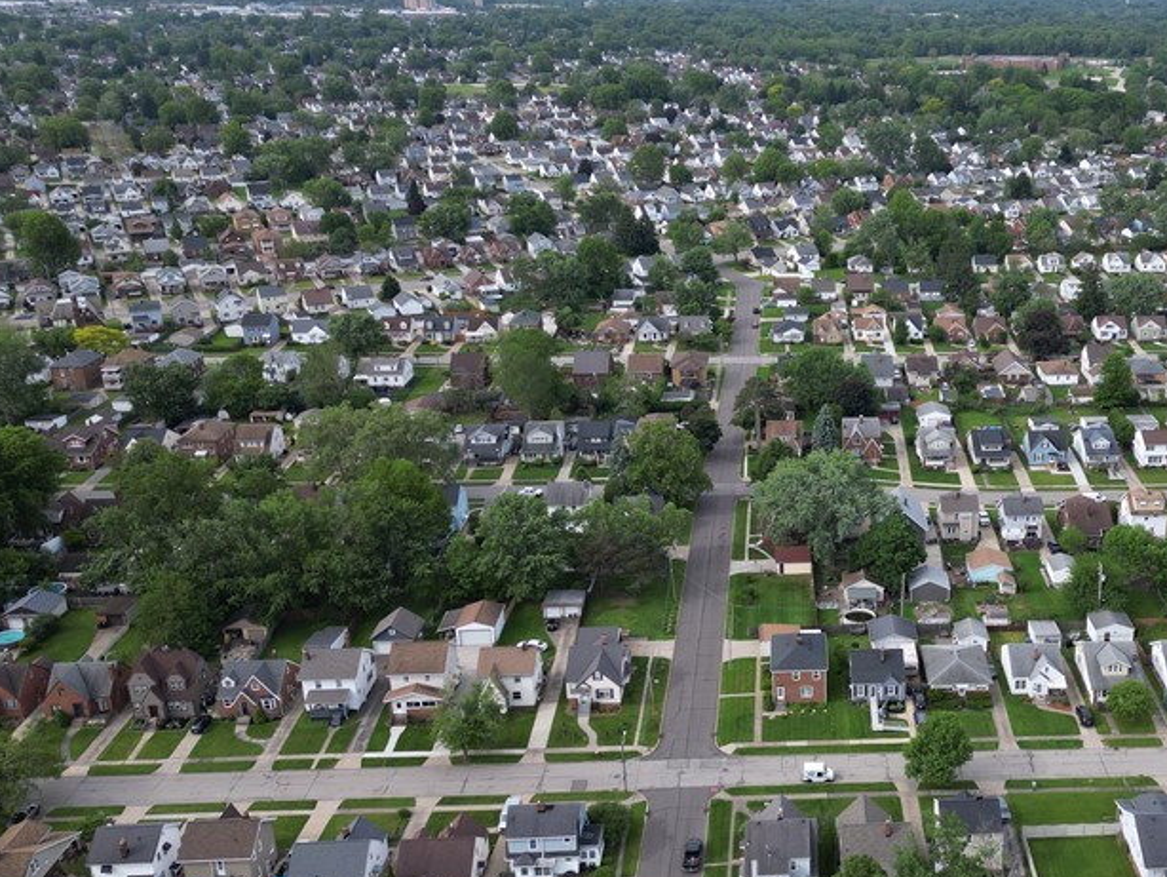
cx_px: 869
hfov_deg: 45.2
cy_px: 506
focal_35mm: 40
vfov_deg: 35.9
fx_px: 1349
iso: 100
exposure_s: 1/1250
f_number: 1.7
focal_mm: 6.72
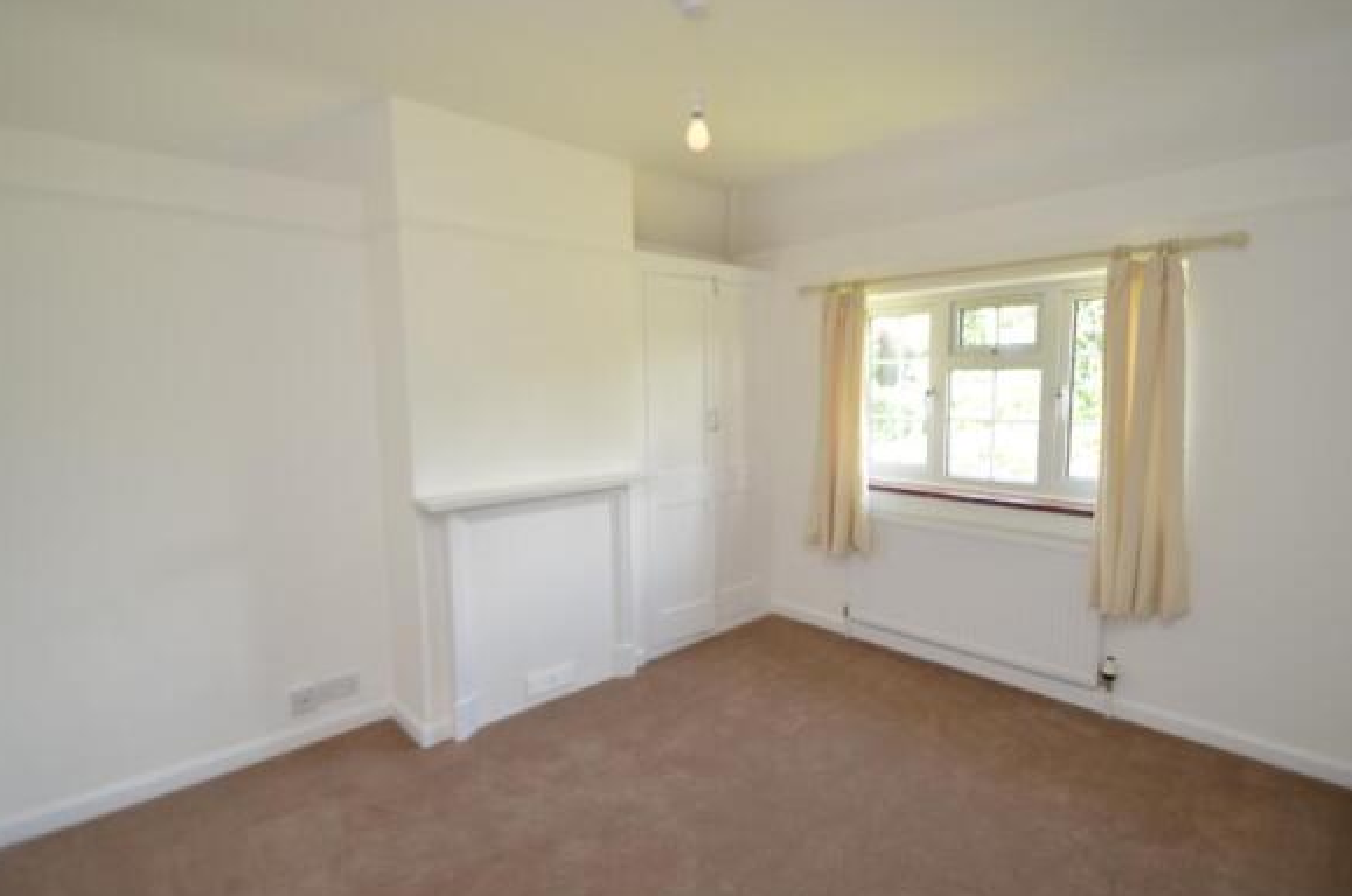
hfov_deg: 93.4
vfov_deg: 70.2
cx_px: 677
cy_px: 461
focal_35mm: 17
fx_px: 637
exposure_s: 1/60
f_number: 4
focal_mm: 10
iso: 250
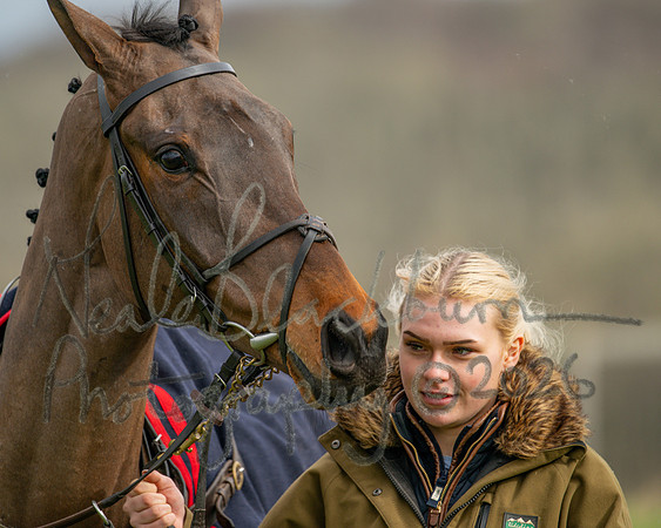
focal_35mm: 450
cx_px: 321
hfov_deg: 4.3
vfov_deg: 3.4
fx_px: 8810
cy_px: 264
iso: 200
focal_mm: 400
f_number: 4.5
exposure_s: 1/1000
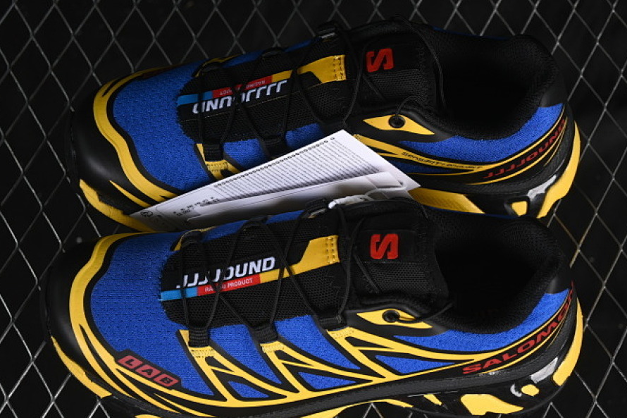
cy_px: 227
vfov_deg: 15.0
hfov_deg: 22.4
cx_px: 319
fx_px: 1585
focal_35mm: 91
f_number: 6.3
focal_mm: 50
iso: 160
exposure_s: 1/60
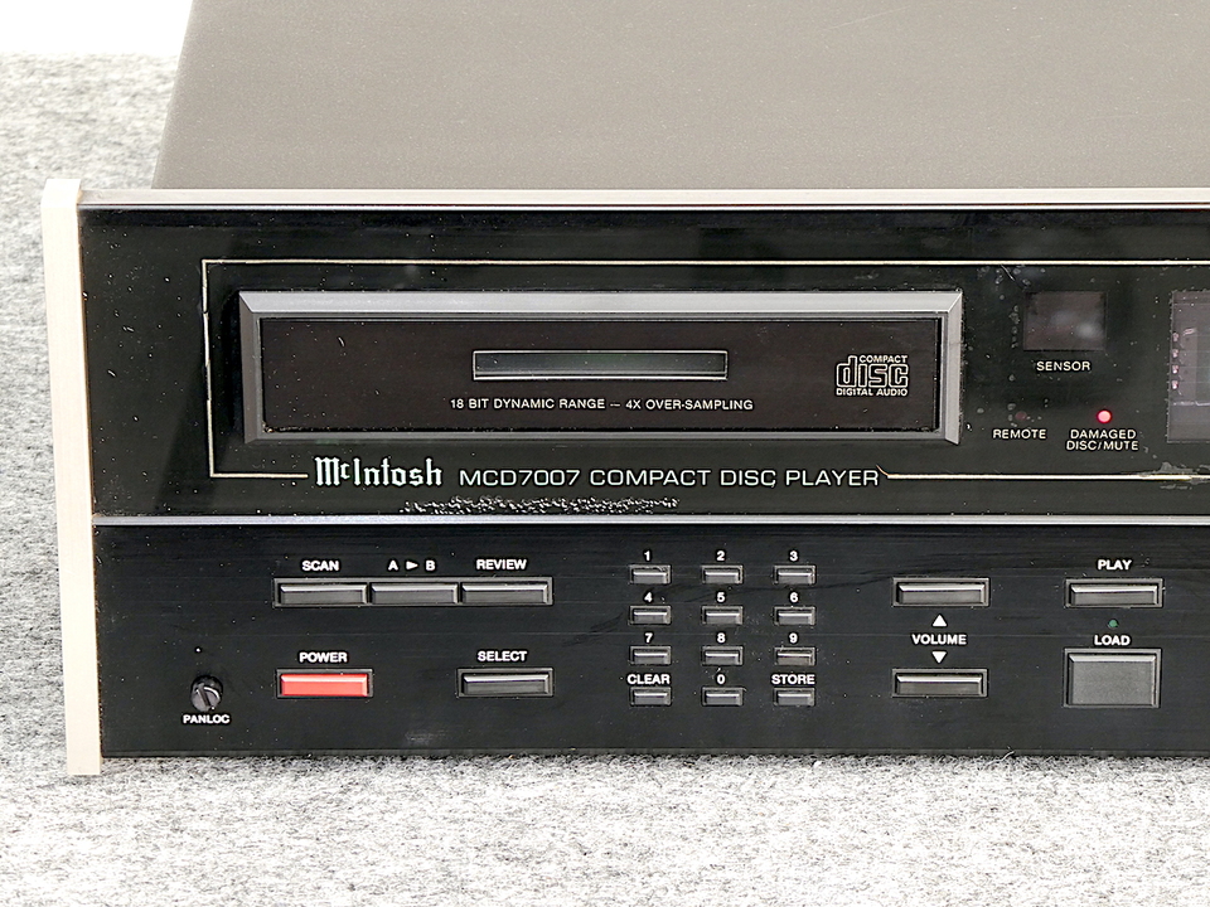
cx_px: 605
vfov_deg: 9.3
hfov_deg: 12.3
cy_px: 454
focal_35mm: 160
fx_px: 5593
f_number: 5.5
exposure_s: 1/2.5
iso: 200
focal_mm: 28.7
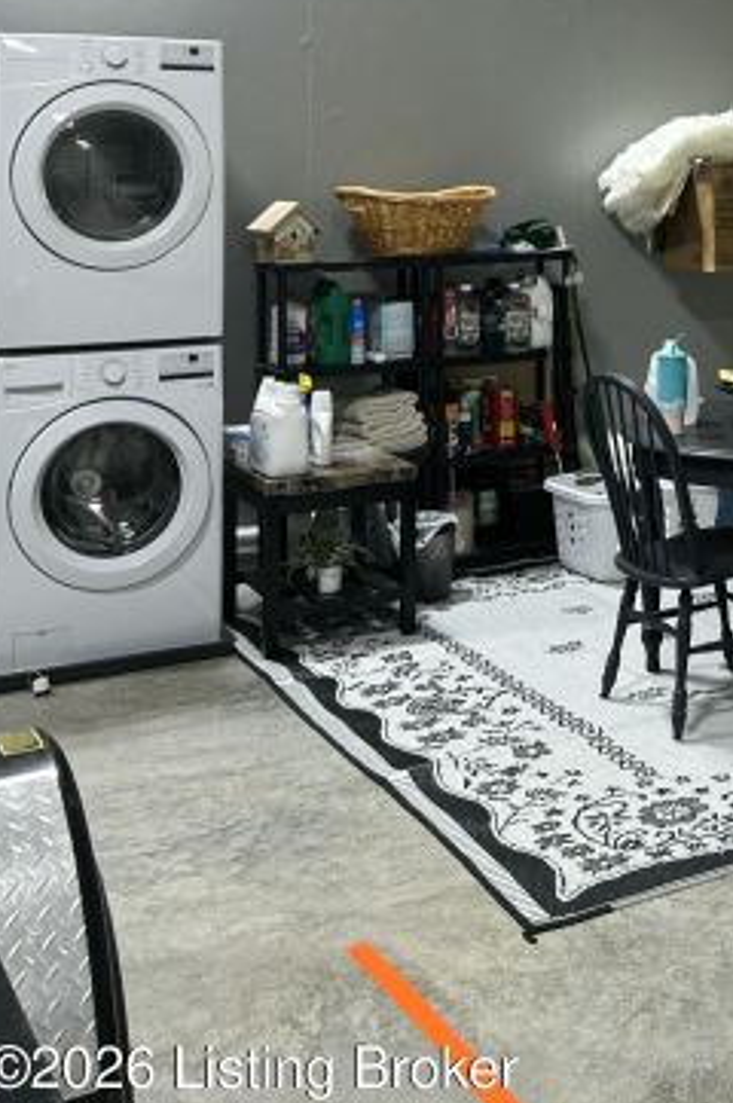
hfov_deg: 25.5
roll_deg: -0.2
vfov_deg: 37.4
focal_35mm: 50
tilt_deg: +2.3
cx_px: 745
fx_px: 1530
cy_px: 142
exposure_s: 1/60
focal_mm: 5.7
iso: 64
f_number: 1.5
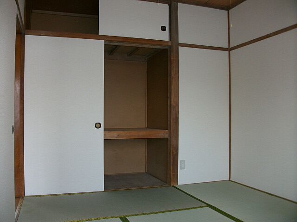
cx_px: 148
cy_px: 111
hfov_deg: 58.4
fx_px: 266
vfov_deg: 45.4
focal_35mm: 31
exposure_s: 1/40
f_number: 2.9
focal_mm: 5.7
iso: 125
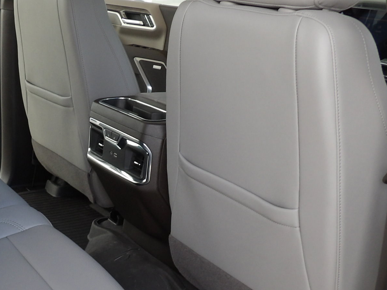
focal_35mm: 52
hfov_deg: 35.7
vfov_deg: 27.9
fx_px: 581
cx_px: 79
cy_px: 188
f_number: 3.2
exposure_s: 1/33
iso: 120
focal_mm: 4.3
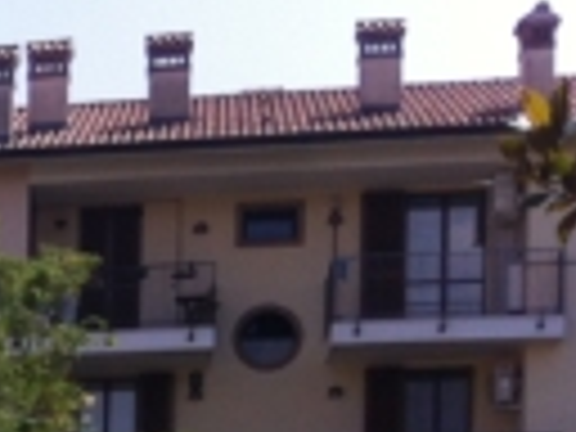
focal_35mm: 160
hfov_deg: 10.8
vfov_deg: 8.8
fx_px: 2662
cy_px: 828
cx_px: -720
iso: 80
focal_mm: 3.85
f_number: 2.8
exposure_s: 1/1040
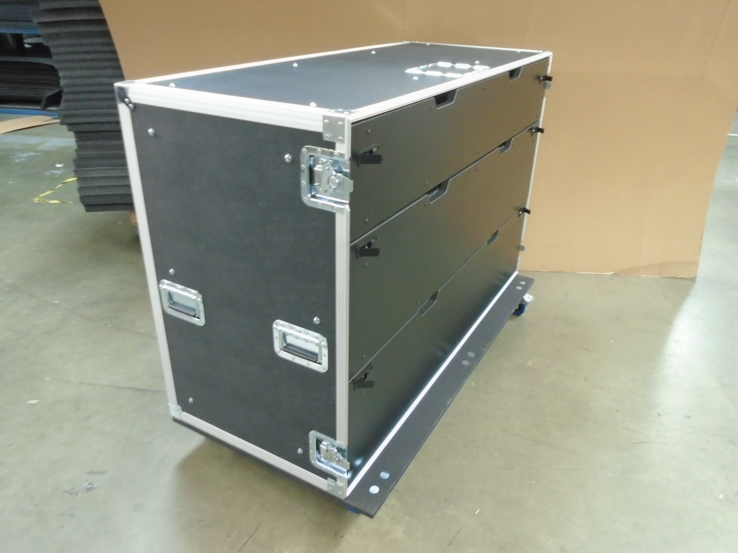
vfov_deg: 53.1
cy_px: 276
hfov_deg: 67.3
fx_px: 554
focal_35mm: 26
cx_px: 369
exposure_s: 1/6
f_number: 3.2
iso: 400
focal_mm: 4.6
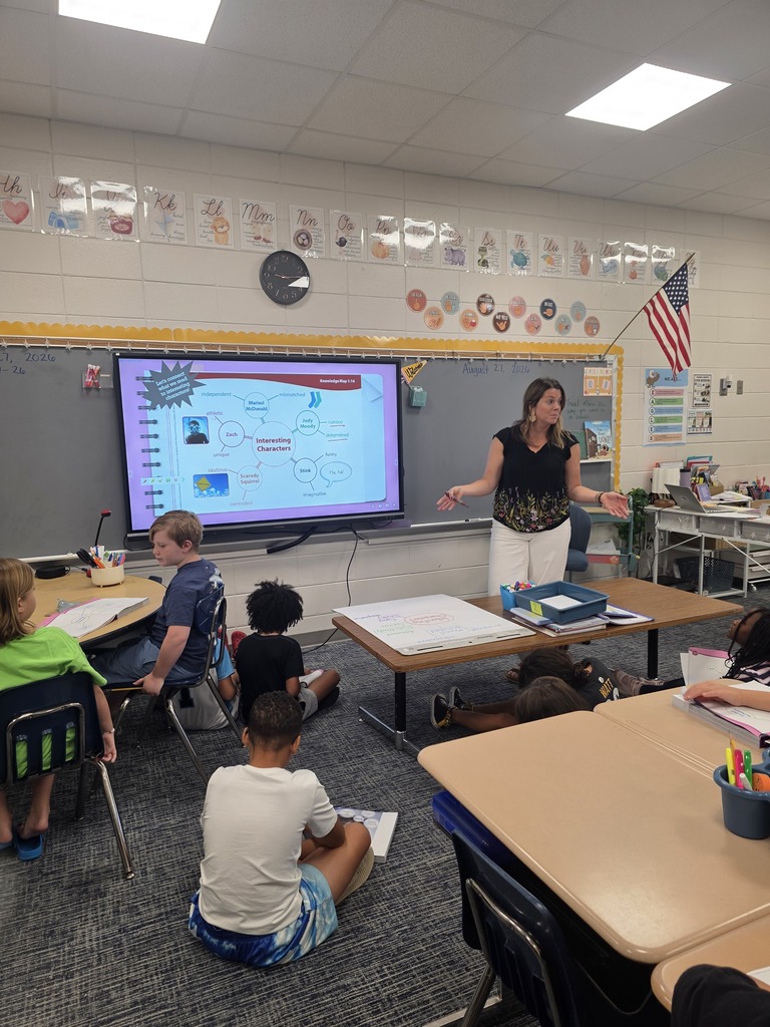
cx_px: 385
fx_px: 682
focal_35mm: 23
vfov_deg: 73.9
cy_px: 514
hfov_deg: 58.9
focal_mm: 6.3
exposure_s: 1/120
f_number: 1.7
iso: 80
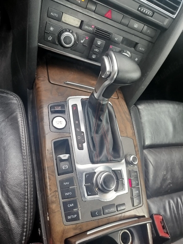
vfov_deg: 71.6
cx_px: 92
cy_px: 122
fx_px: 169
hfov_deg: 56.8
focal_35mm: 24
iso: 250
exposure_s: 1/33
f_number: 1.7
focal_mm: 5.31
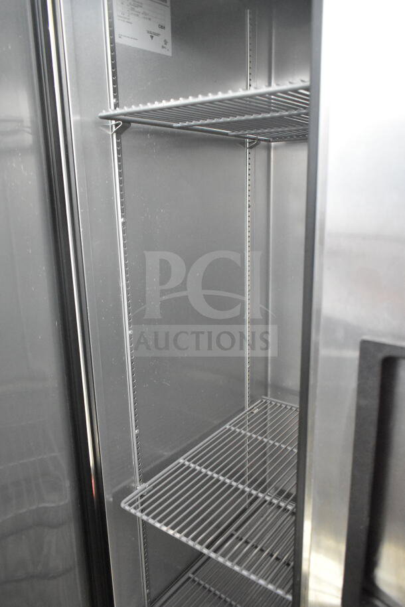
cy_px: 304
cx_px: 202
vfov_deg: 67.4
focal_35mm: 27
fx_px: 455
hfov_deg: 48.0
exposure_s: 1/30
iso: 8000
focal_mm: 18
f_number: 3.5
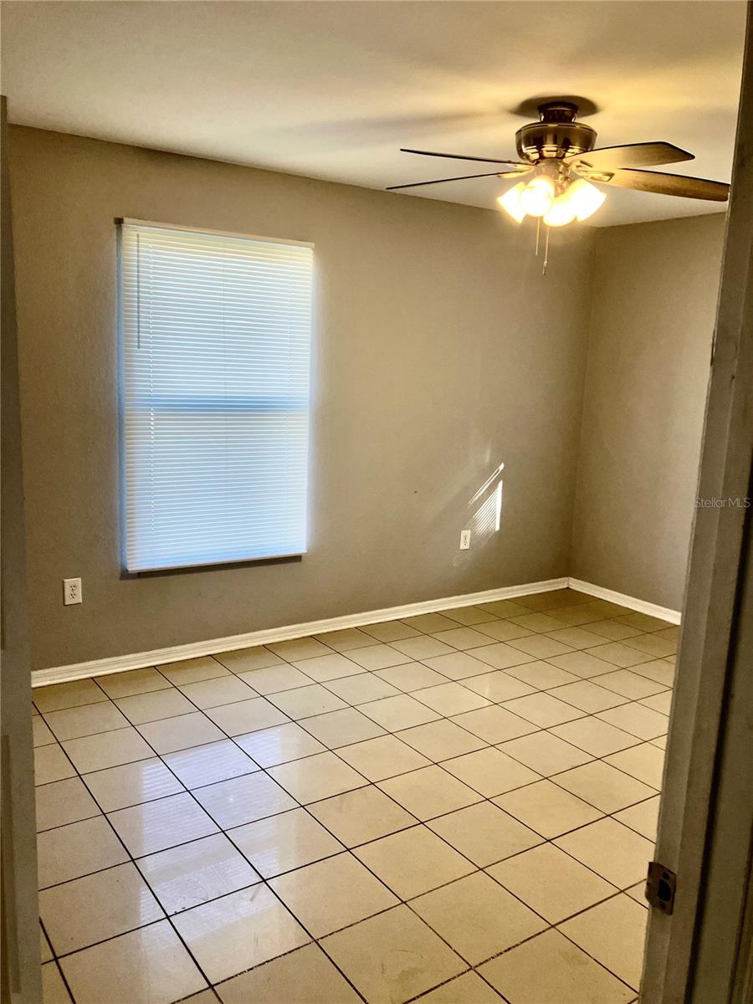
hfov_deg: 49.7
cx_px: 376
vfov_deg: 63.4
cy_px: 502
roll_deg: -2.6
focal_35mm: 28
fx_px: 812
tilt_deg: -8.2
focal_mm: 3.99
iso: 64
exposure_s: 1/60
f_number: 1.8
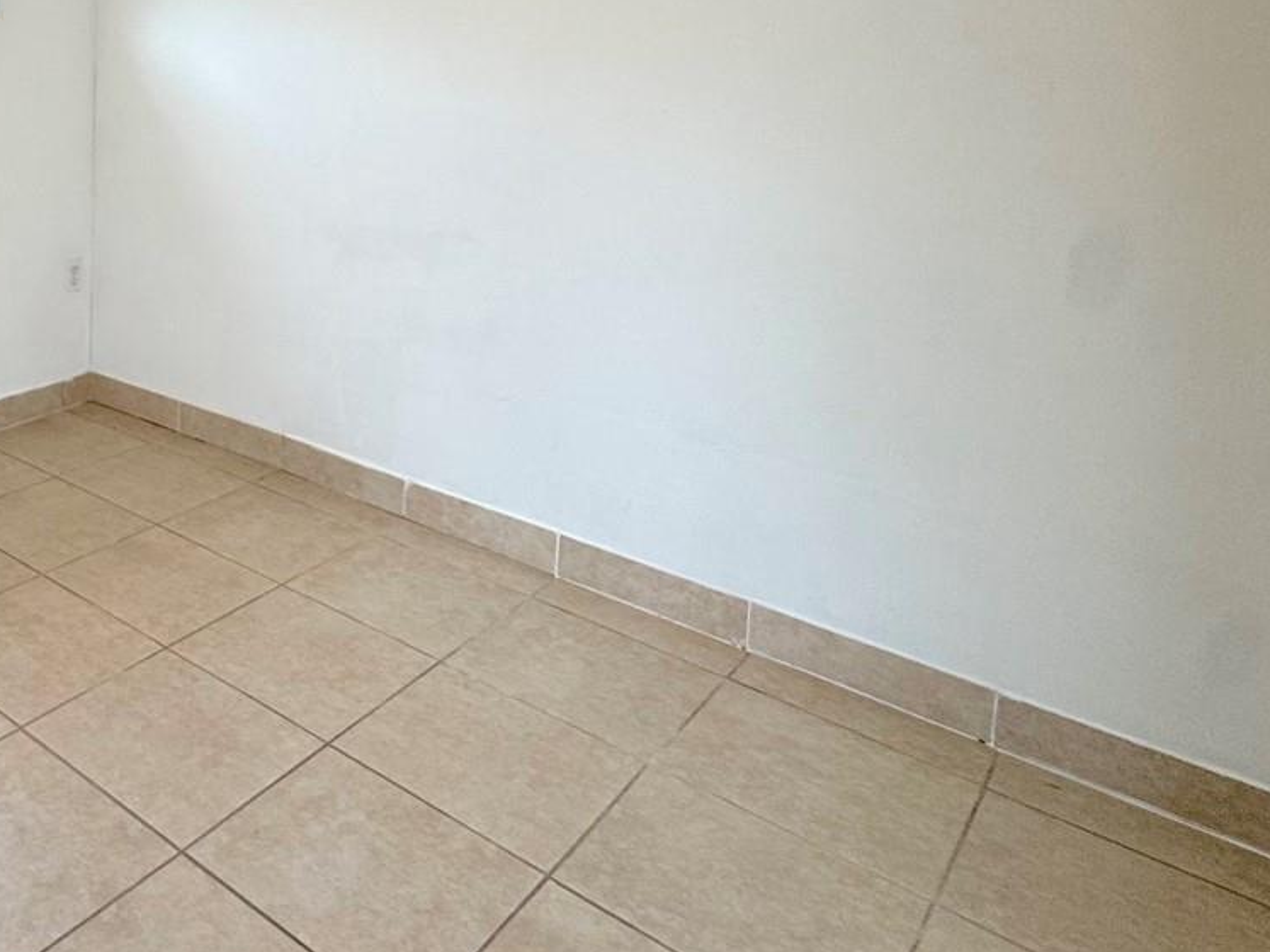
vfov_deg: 42.2
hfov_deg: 50.0
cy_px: 61
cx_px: 32
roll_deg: -0.5
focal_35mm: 30
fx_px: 1100
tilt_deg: -1.4
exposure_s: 1/120
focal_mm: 2.22
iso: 64
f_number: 2.2
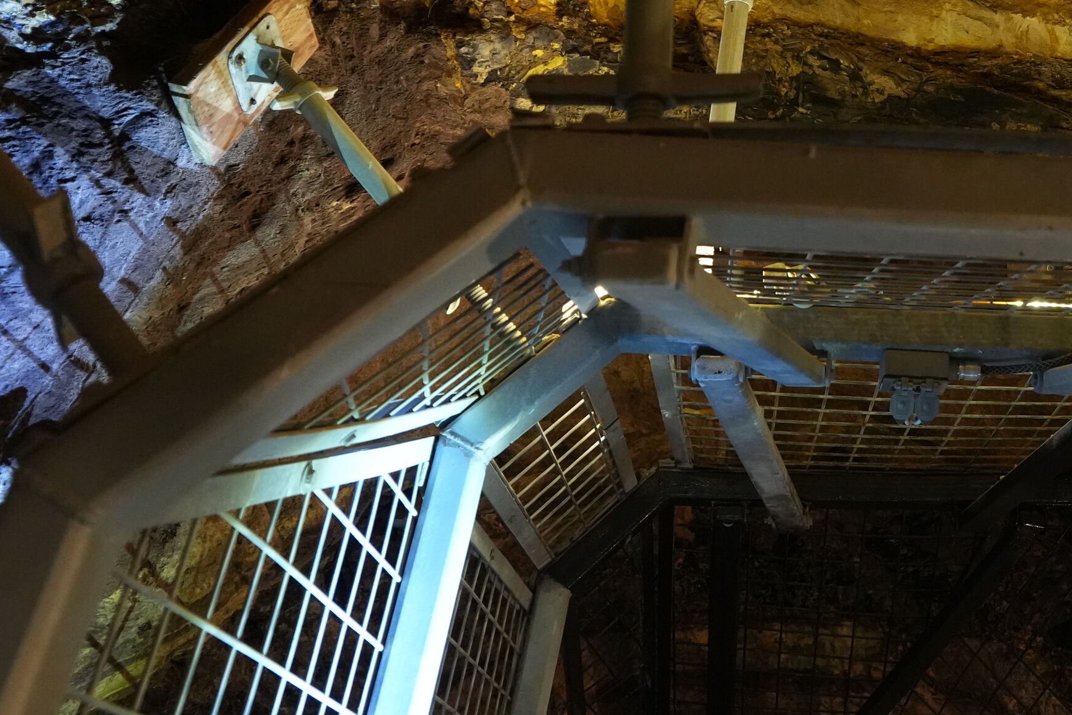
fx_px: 1340
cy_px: 25
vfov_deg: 28.3
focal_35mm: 45
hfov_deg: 40.9
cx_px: 921
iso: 3200
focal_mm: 18
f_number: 2.8
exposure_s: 1/30
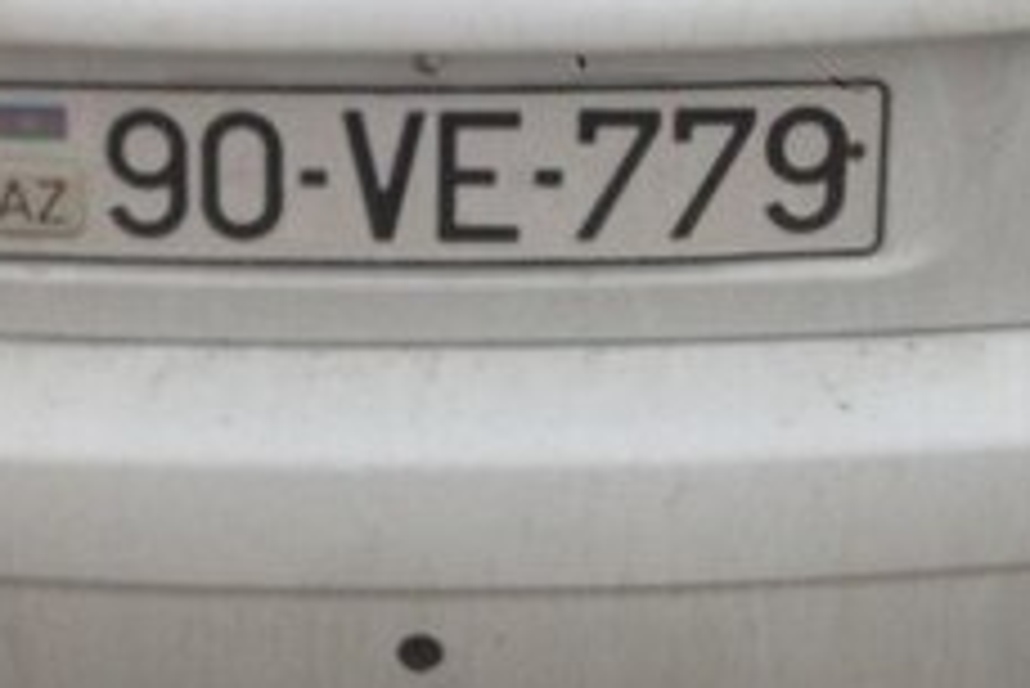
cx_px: 382
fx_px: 2834
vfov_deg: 13.2
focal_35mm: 99
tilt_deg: -24.0
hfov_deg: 20.6
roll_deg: +0.5
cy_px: -313
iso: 50
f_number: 2.4
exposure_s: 1/398
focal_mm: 4.12
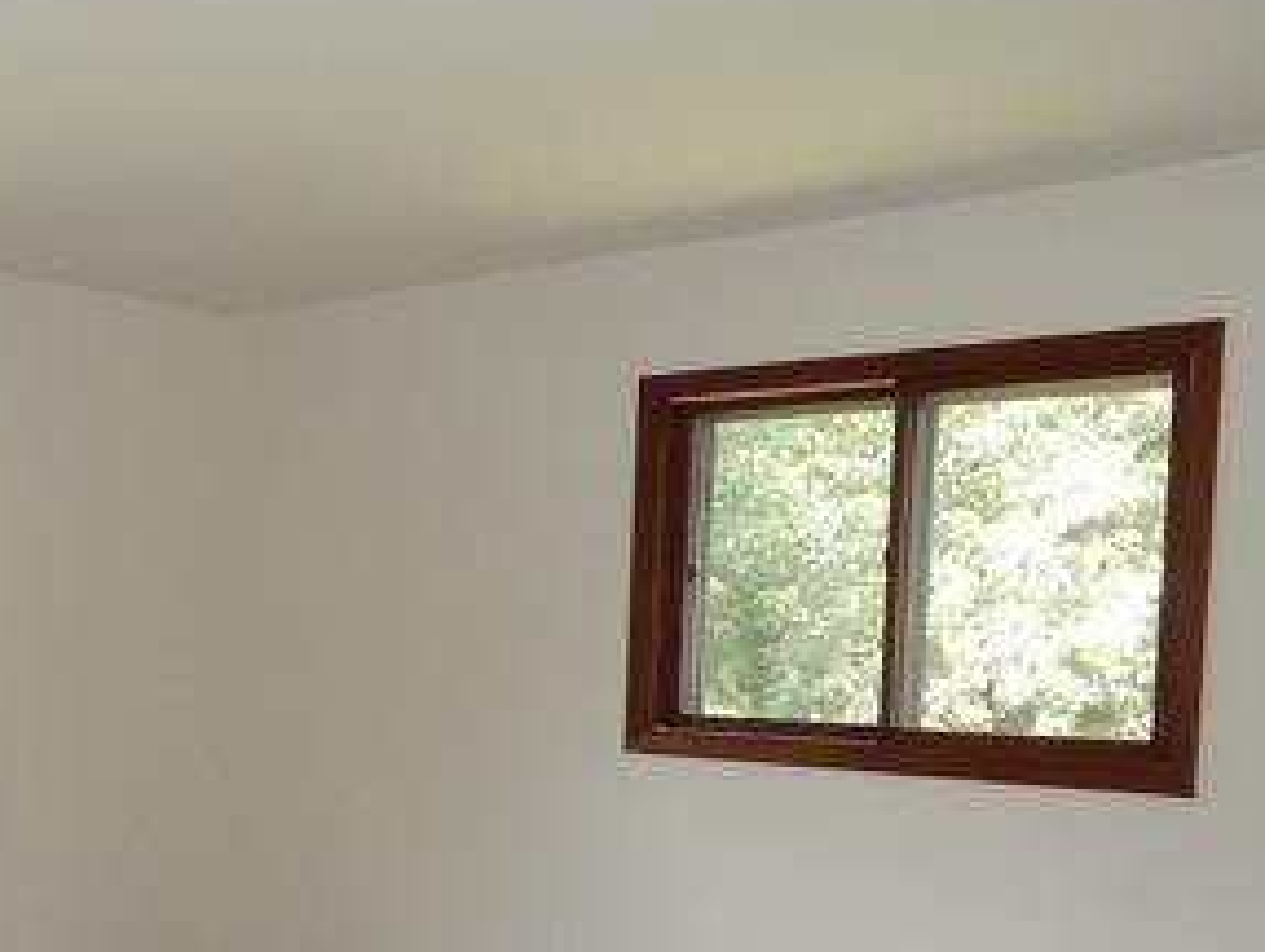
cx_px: 159
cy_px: 780
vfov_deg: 29.0
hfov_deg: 36.7
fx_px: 1793
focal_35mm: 49
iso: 360
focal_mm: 4
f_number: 3
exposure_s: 1/30
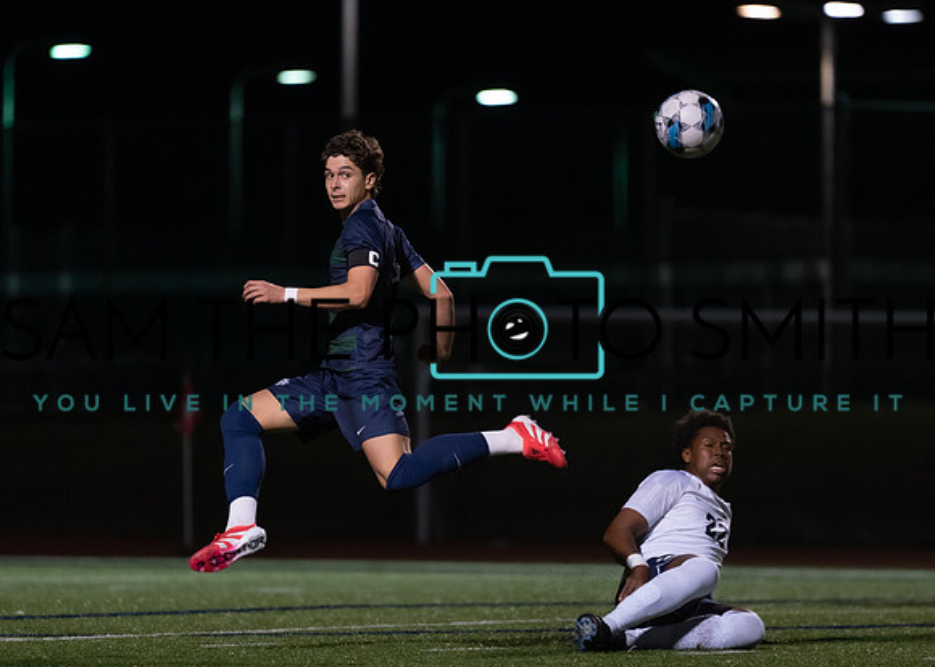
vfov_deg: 4.8
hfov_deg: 6.8
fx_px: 7913
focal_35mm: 298
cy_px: 383
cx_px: 432
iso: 2500
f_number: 2.8
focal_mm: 200
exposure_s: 1/1250
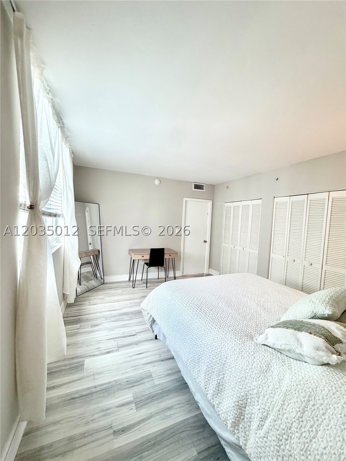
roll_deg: -2.9
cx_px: 173
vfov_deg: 102.1
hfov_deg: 85.7
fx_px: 187
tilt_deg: -5.0
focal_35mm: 14
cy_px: 230
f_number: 2.2
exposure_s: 1/120
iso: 125
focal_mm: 2.22
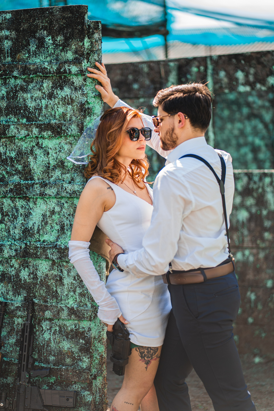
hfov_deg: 16.1
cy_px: 206
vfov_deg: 23.9
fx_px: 970
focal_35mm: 85
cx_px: 137
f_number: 1.8
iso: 160
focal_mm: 85
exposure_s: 1/800
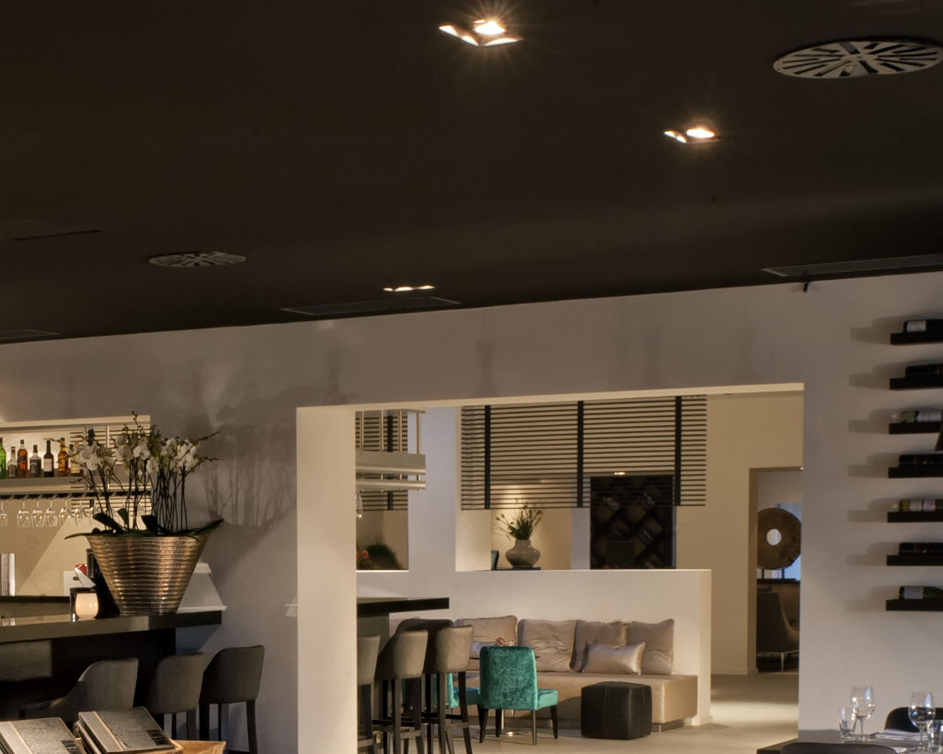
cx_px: 143
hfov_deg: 25.1
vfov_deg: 20.2
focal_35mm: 74
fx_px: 2065
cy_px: 716
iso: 250
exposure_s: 2.5
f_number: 22
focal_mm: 29
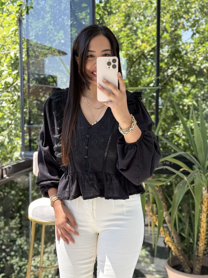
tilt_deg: -18.2
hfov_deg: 30.3
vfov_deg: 39.7
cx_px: 104
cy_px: 139
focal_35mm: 48
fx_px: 385
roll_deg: -0.1
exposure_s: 1/336
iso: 64
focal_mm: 6.76
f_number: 1.78
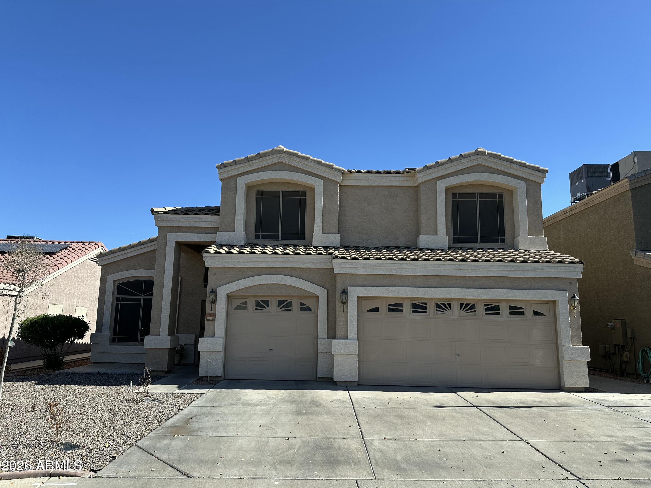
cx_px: 326
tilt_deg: +9.5
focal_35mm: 24
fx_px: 451
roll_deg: -1.0
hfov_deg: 71.6
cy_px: 244
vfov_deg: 56.8
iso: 80
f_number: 1.78
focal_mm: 6.86
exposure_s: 1/3717
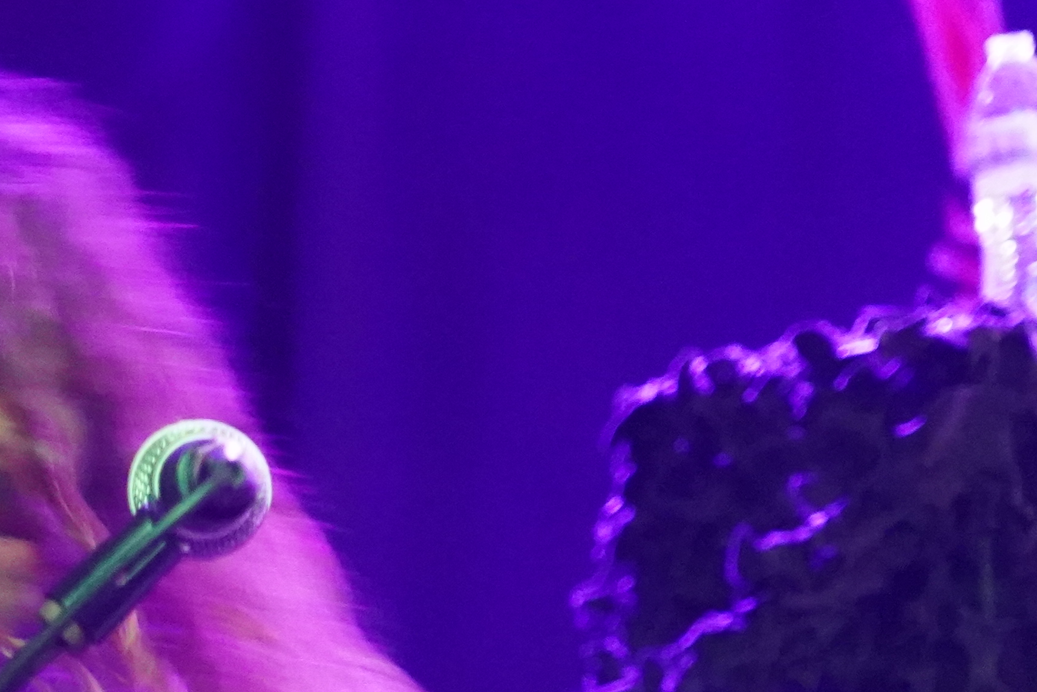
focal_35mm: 238
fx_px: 6856
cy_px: 966
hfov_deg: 8.6
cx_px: -195
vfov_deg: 5.7
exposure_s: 1/25
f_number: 4
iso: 12800
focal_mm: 68
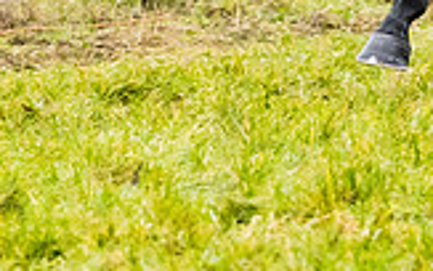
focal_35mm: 955
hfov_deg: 2.2
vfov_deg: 1.4
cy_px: -344
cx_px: 552
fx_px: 11274
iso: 1600
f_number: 4
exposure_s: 1/1000
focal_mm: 135
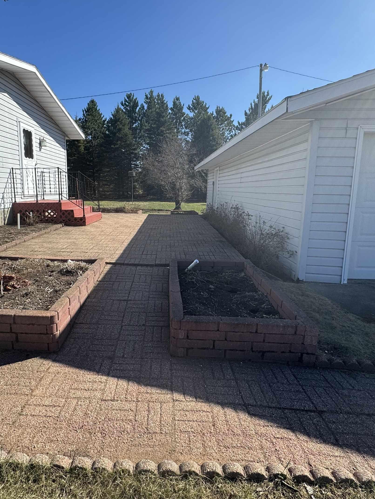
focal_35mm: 20
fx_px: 289
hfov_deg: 65.6
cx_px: 156
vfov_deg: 81.6
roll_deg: +0.0
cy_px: 233
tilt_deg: -9.1
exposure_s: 1/1048
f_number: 2.2
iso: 50
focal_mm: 2.22
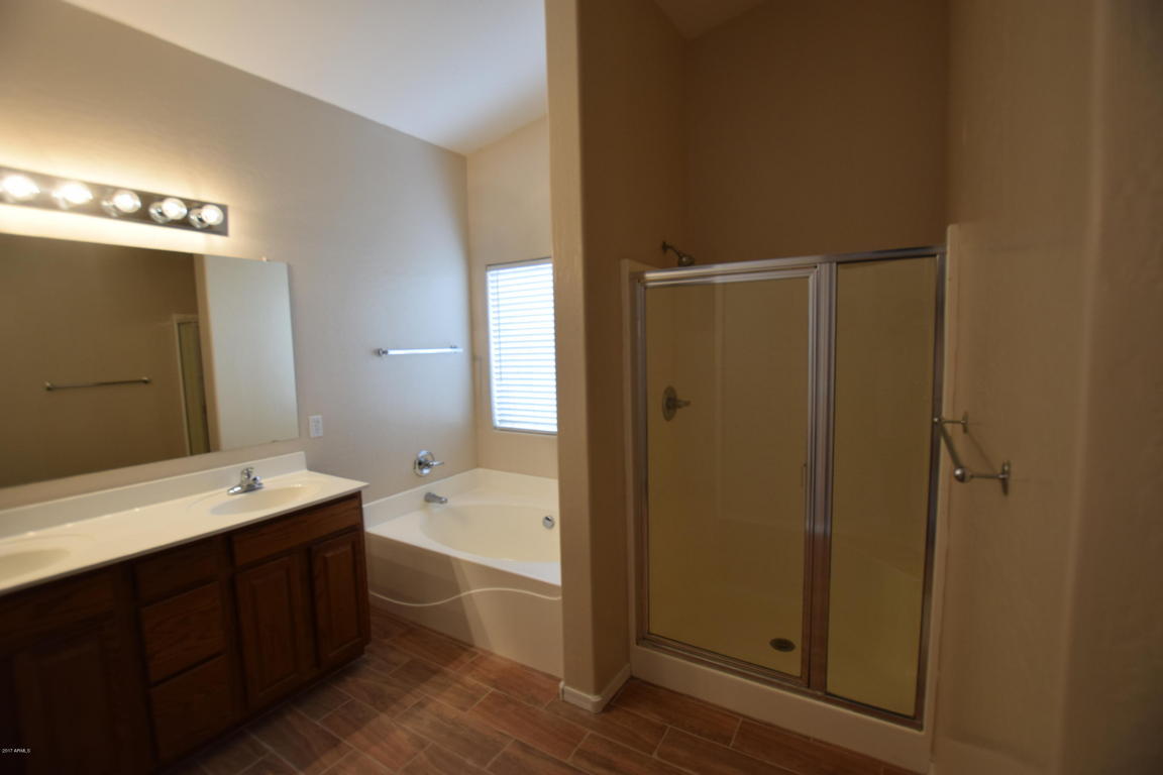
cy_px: 388
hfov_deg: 100.4
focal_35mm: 15
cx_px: 582
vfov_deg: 77.3
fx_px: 485
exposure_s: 1/80
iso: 400
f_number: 4.5
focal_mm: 10
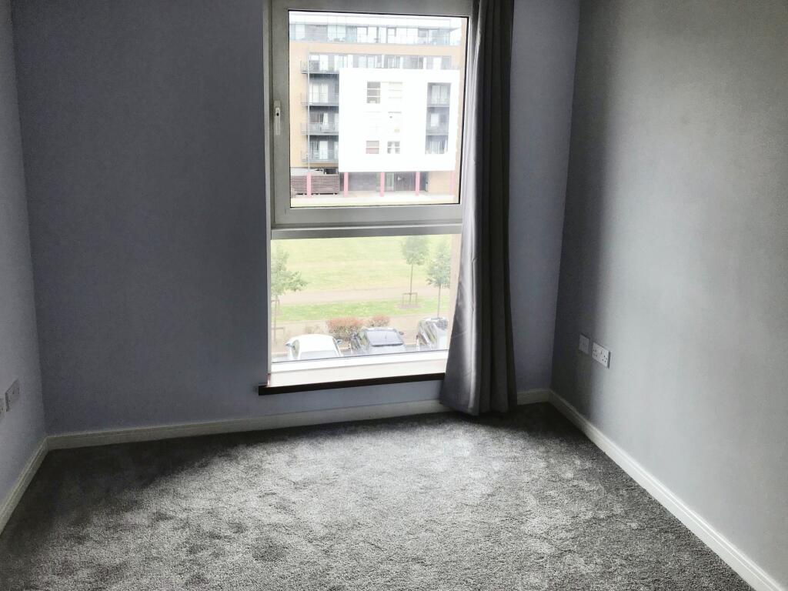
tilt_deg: -13.3
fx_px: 637
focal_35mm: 28
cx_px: 394
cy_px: 296
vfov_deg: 49.7
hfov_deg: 63.4
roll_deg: -0.2
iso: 20
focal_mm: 3.99
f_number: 1.8
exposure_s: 1/243
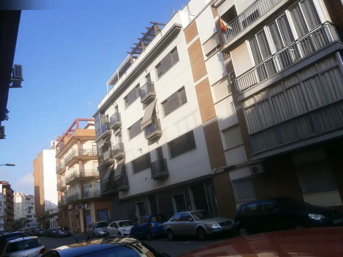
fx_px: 258
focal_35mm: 26
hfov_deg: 67.3
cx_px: 172
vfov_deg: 53.1
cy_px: 128
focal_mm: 4.7
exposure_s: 1/1000
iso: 80
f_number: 2.8
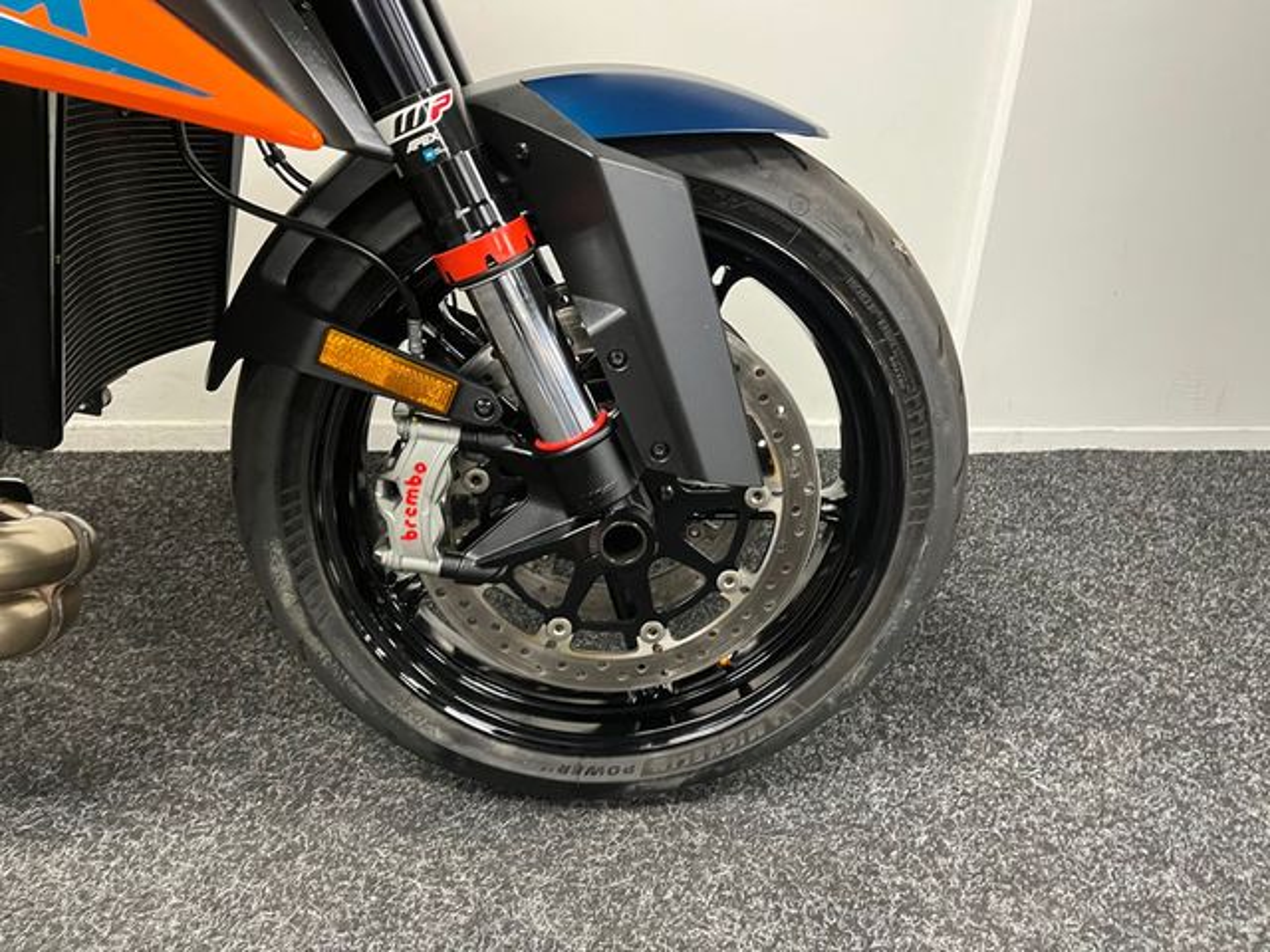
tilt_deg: -28.6
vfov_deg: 53.1
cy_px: 476
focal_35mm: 26
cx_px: 635
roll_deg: -1.4
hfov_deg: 67.3
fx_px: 954
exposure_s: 1/33
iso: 400
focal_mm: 5.1
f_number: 1.6
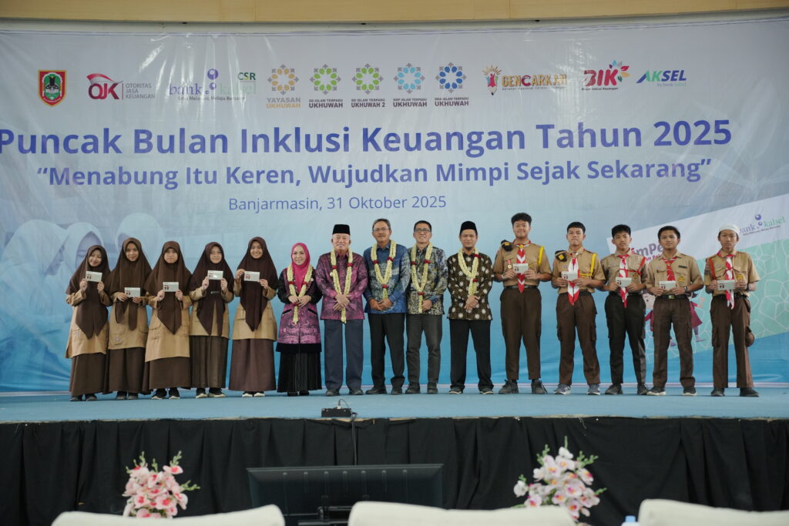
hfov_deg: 40.3
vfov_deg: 27.5
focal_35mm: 49
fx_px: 1074
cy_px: 263
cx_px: 394
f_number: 2.8
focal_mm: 49
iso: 2000
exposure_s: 1/160
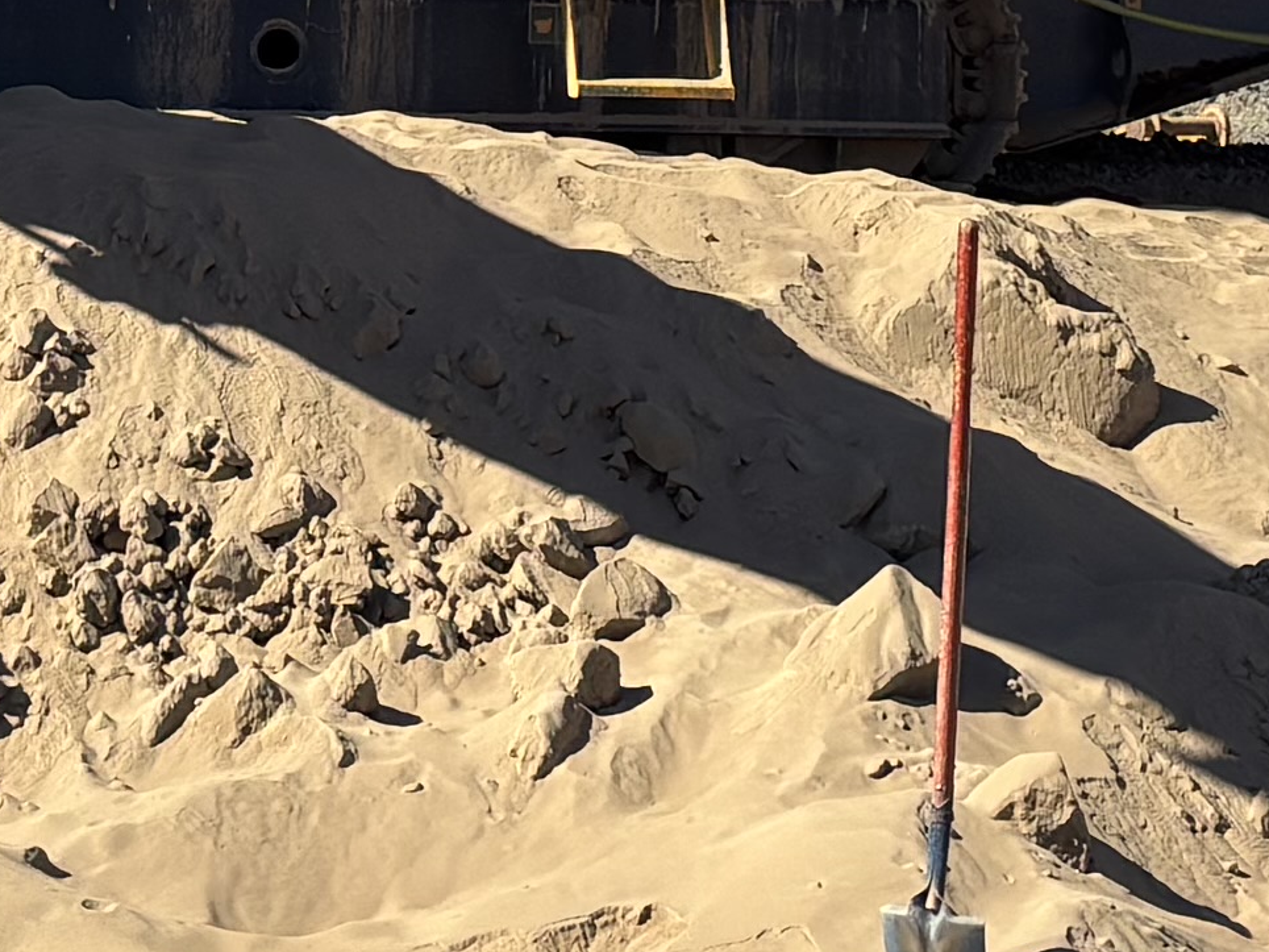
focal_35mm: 154
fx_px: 5646
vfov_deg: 9.4
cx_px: 330
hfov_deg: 12.8
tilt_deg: +3.9
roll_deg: -1.8
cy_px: -366
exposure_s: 1/2024
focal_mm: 5.96
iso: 50
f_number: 1.6
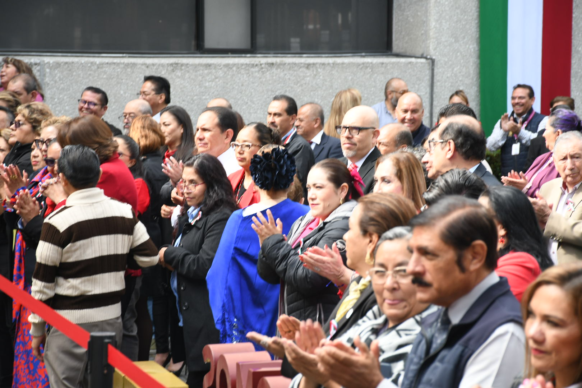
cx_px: 291
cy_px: 194
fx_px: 2295
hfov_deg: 14.4
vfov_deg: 9.7
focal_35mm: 142
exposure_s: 1/125
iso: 250
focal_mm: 95
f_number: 7.1
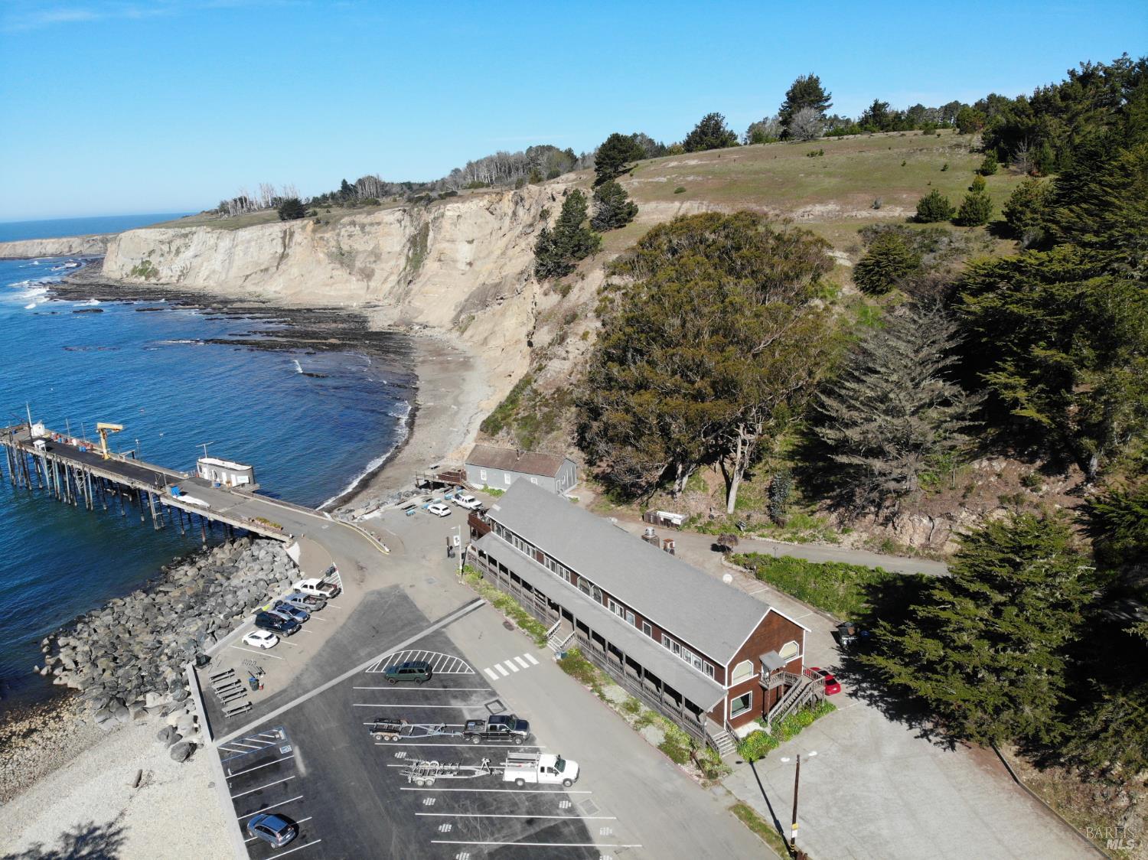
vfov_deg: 56.8
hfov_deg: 71.6
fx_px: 796
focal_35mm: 24
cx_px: 574
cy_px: 430
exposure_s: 1/1024
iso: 100
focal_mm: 4.5
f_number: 2.8
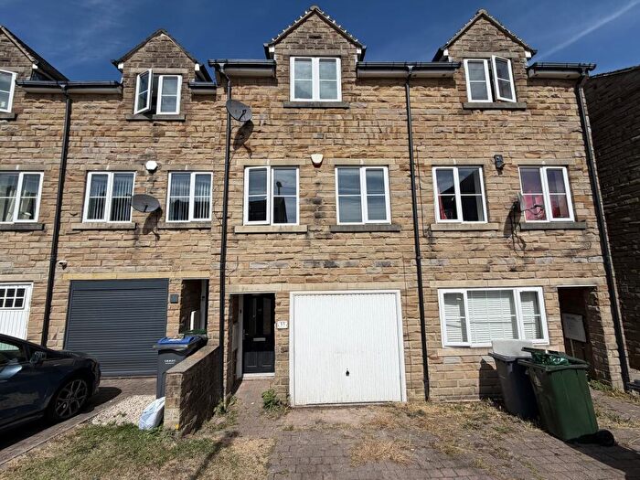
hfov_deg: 102.1
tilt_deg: +8.6
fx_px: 259
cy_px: 240
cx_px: 320
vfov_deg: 85.7
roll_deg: +1.6
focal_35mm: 14
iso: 20
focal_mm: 2.22
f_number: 2.2
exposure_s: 1/1211
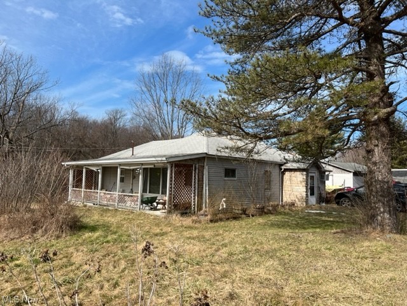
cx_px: 204
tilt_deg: +3.5
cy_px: 153
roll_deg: -1.2
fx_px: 306
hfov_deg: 67.3
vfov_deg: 53.1
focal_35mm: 26
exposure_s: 1/3968
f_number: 1.5
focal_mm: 5.7
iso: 50
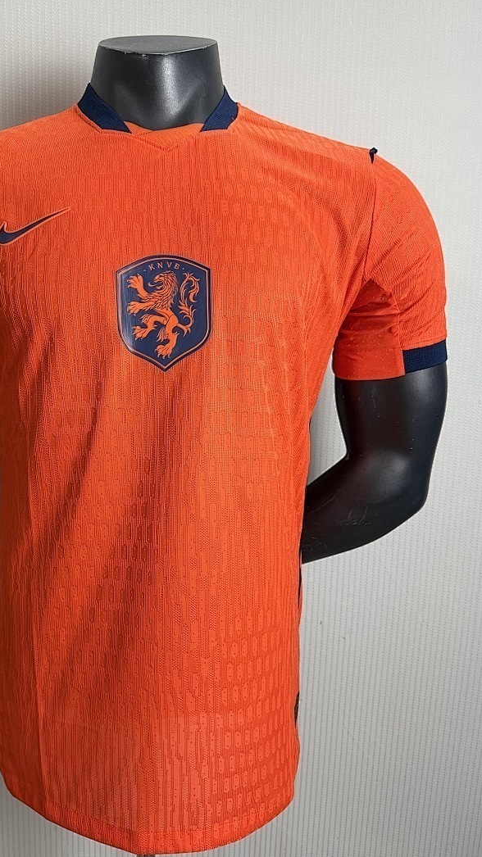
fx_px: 614
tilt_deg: -9.2
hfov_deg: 42.3
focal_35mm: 27
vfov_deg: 69.9
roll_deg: -0.9
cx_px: 161
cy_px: 438
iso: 160
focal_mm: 6.76
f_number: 1.78
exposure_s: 1/100
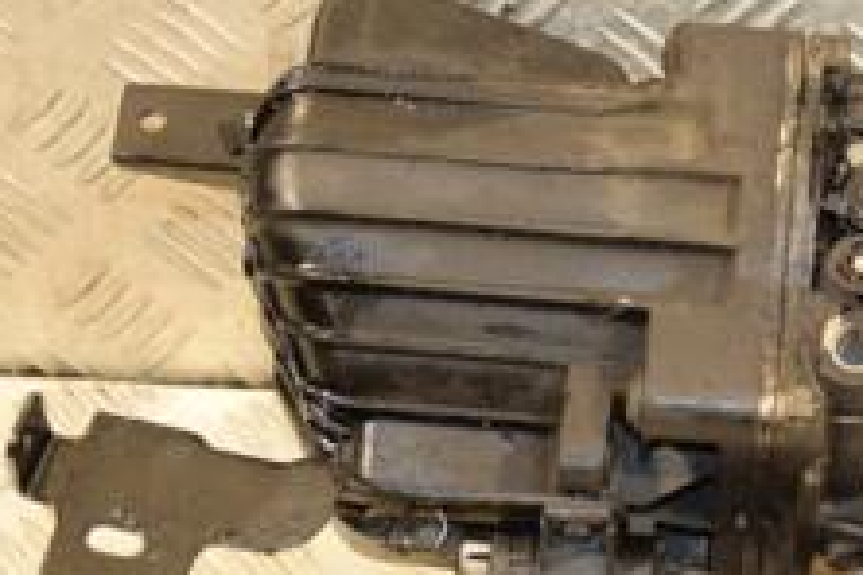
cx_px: 960
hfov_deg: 15.3
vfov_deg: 10.5
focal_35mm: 130
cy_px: 334
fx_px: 3116
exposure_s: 1/160
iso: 800
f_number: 5
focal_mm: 32
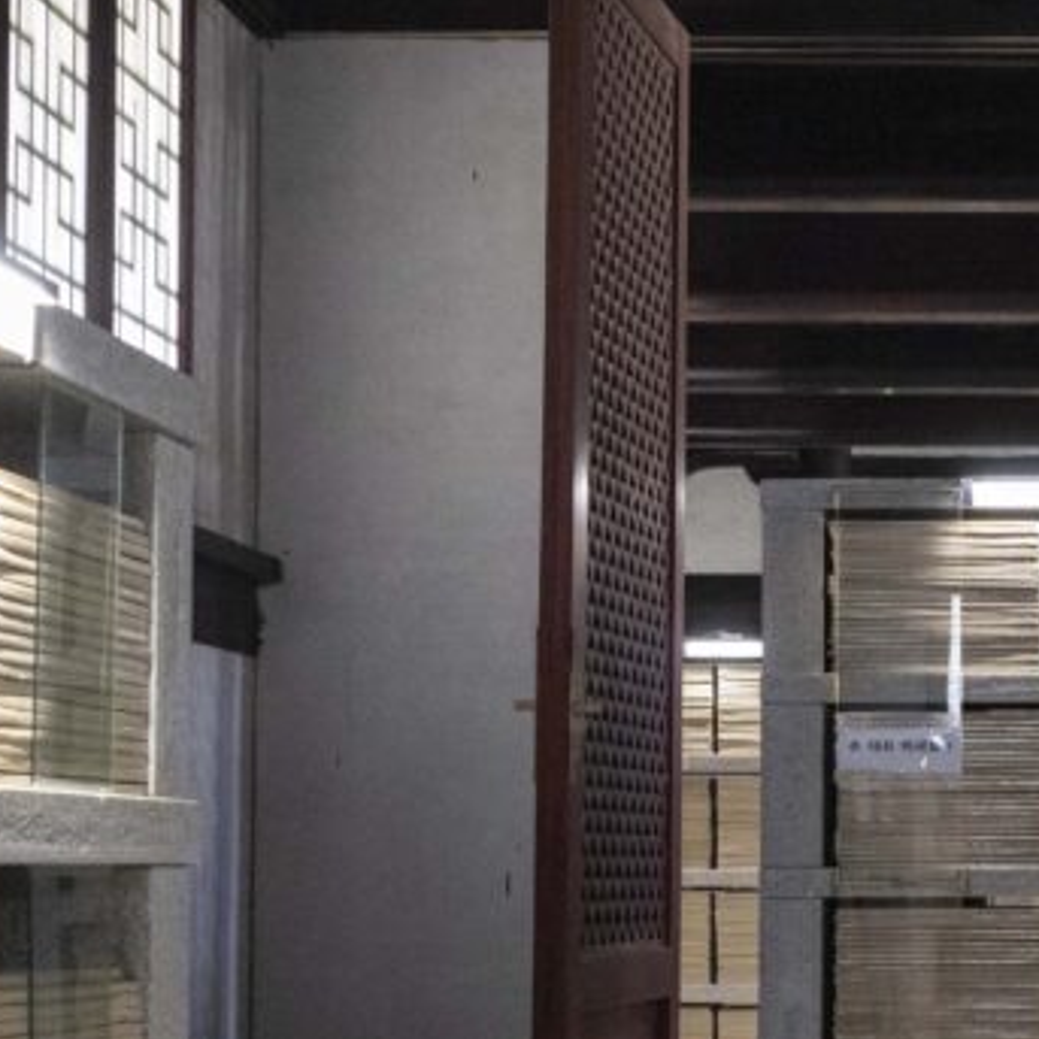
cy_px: 762
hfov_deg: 17.9
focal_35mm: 94
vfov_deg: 18.4
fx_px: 3192
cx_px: 1118
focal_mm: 37
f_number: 5
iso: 12800
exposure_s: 1/160
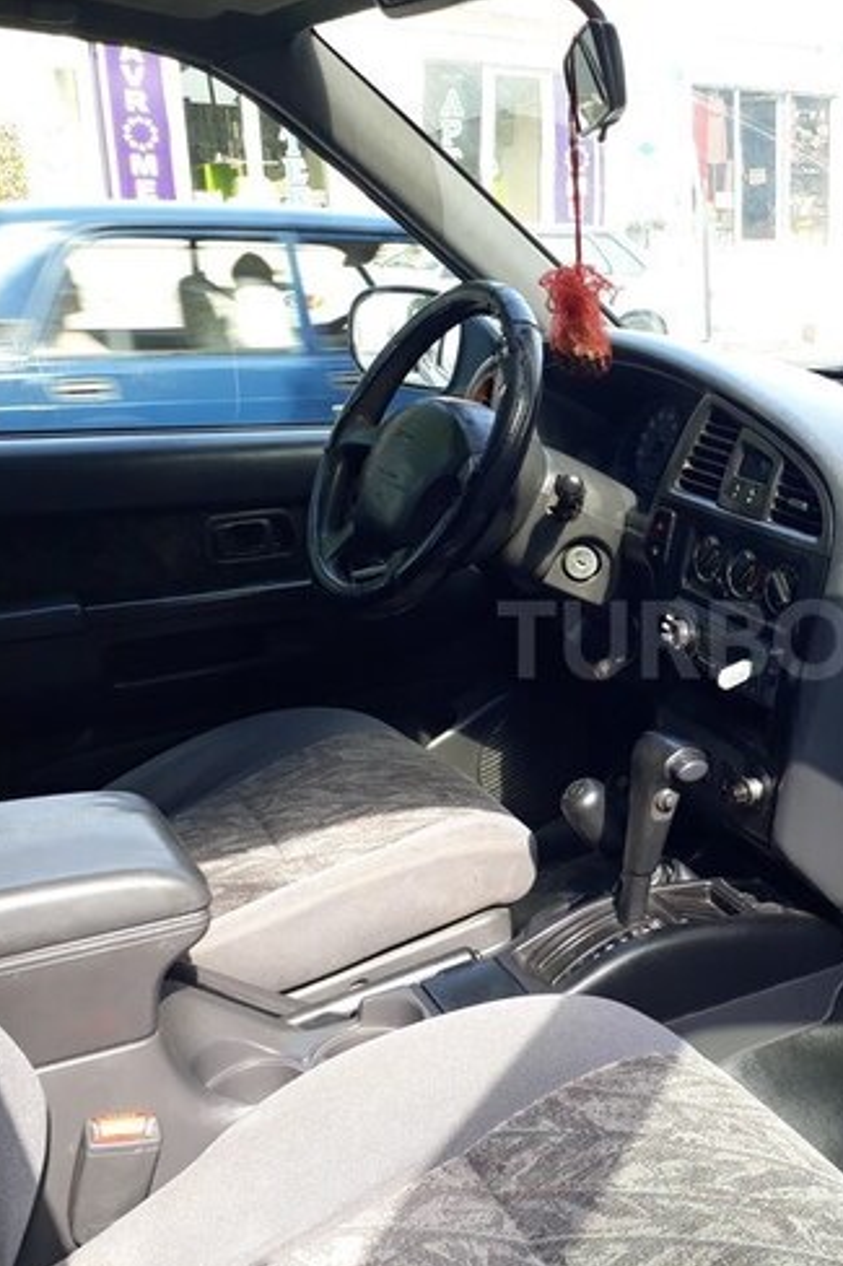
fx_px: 1336
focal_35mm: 38
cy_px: 639
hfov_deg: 33.2
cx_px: 763
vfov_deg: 50.7
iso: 40
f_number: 1.9
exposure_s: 1/126
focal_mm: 3.6
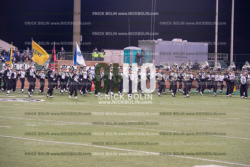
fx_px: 868
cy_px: 84
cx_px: 125
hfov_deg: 16.4
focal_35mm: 125
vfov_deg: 11.0
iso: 6400
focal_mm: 125
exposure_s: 1/400
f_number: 5.6
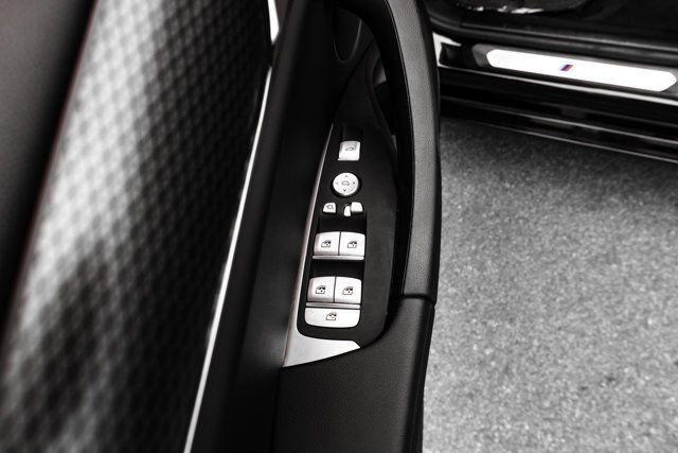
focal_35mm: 24
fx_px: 452
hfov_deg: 73.7
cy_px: 226
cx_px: 339
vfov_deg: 53.2
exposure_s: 1/200
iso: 640
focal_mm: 24
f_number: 9
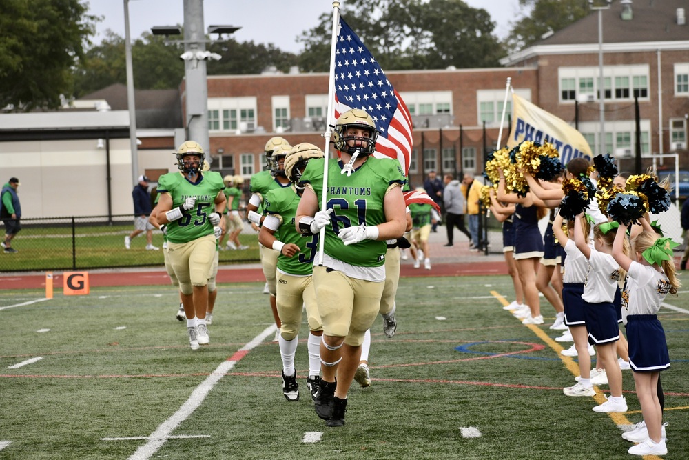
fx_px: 2928
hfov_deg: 13.4
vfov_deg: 9.0
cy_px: 230
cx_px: 344
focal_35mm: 153
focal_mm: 102
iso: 1000
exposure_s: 1/1250
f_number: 5
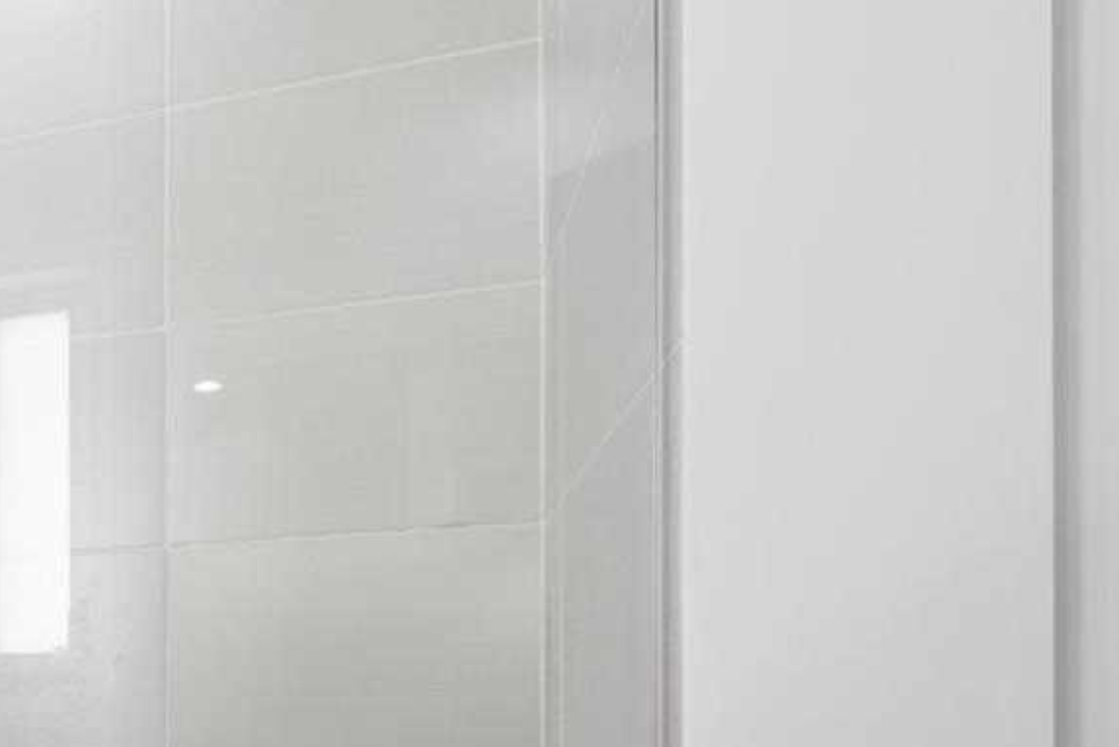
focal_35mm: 39
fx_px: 1212
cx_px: -133
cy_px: 706
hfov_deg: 39.7
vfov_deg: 32.1
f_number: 7.1
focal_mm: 14
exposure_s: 1/30
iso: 250
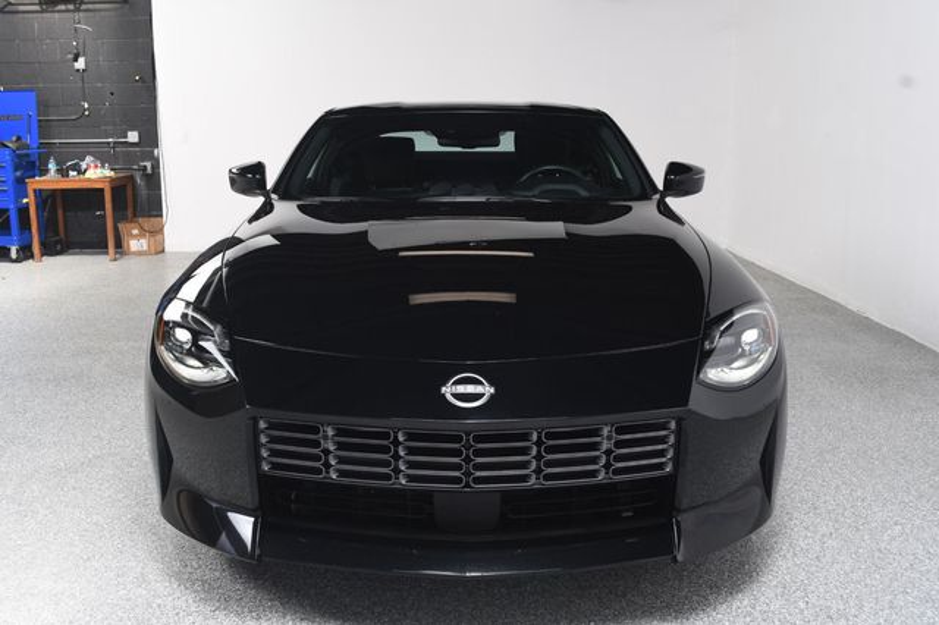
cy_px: 312
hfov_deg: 53.2
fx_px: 938
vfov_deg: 36.8
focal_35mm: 36
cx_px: 470
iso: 100
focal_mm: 24
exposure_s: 1/160
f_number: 7.1
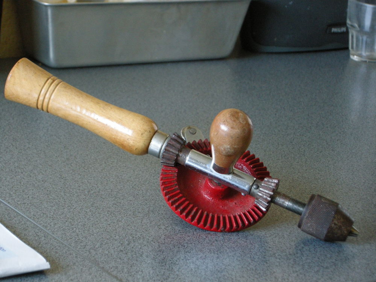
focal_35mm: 115
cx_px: 188
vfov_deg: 12.9
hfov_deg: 17.1
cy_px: 141
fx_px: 1249
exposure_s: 1/20.7
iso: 400
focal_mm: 24.5
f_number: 5.1
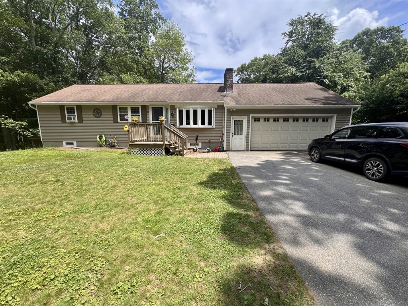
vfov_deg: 85.7
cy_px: 153
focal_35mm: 14
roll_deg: +0.3
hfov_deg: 102.1
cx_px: 204
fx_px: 165
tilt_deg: -9.9
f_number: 2.2
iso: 50
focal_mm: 2.22
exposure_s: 1/1078
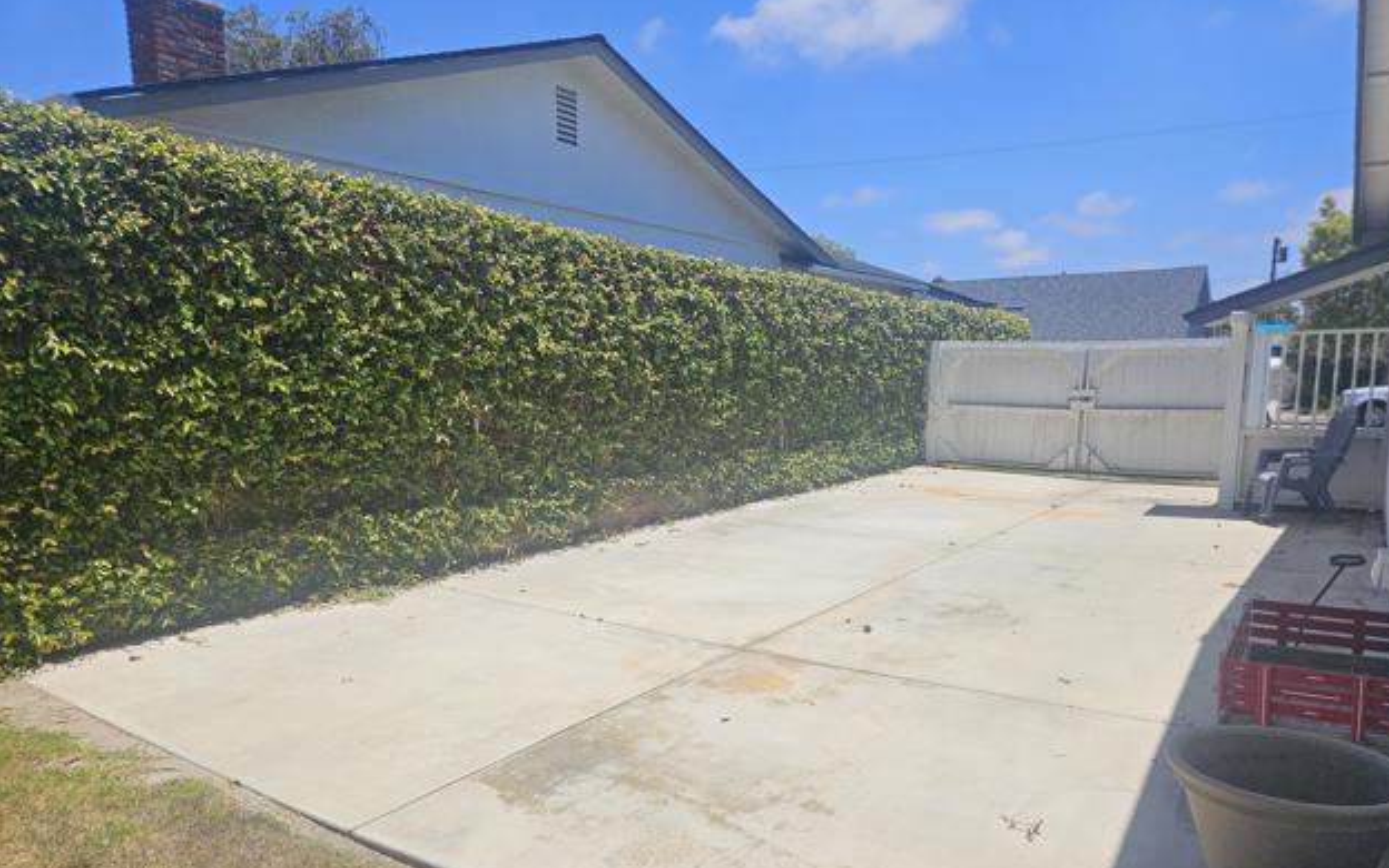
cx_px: 710
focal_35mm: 25
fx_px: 946
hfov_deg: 72.5
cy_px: 492
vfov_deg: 49.1
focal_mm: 5.4
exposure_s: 1/3177
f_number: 1.8
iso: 25
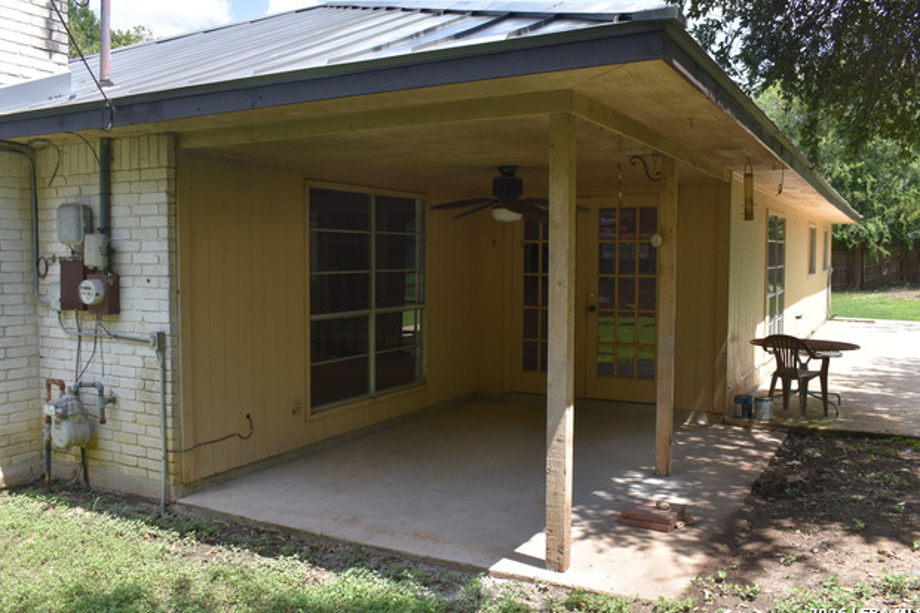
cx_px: 453
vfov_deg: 42.3
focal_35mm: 31
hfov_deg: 60.3
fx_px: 792
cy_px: 305
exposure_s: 1/500
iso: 400
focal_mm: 20
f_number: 8
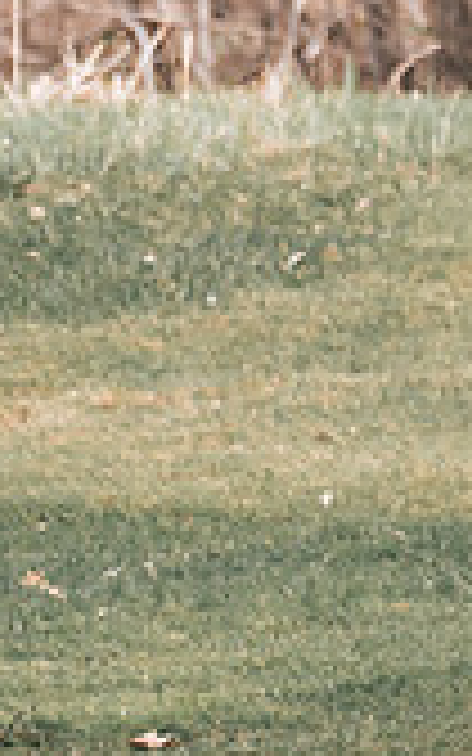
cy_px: 323
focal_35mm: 954
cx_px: 1115
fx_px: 19635
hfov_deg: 1.4
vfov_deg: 2.2
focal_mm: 150
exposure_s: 1/4000
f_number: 2.8
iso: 640
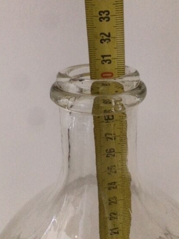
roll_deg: +3.8
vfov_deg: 55.3
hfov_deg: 42.9
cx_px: 97
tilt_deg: -29.6
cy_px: 111
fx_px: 227
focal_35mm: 33
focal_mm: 4.15
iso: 640
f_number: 2.2
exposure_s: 1/17
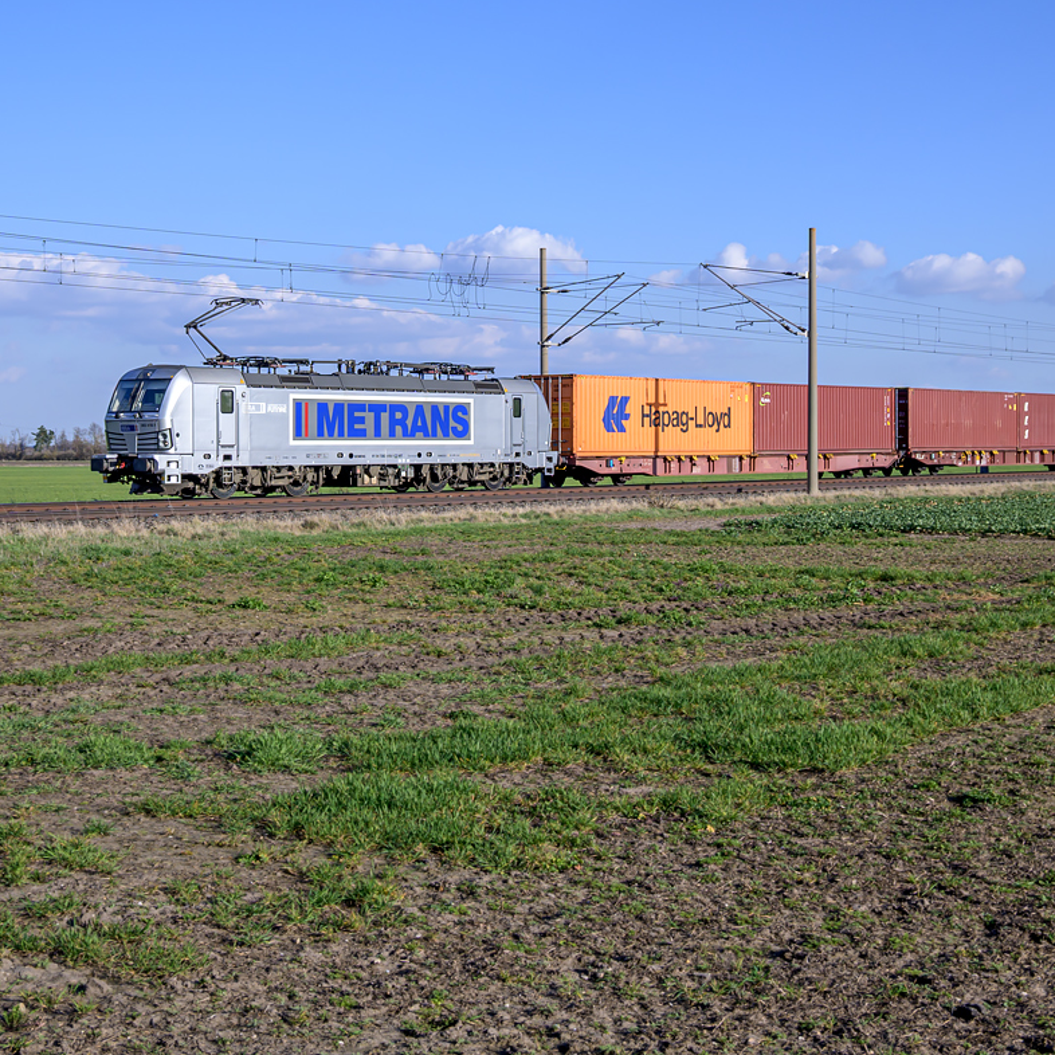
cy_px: 529
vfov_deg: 34.9
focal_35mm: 49
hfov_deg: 34.9
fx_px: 1677
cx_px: 576
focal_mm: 25
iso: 200
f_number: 8
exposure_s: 1/350
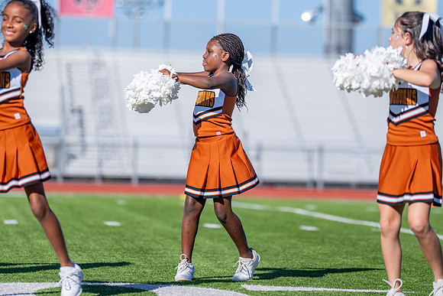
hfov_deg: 10.3
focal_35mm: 199
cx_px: 222
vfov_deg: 6.9
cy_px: 126
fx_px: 2446
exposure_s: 1/2500
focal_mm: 152
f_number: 2.8
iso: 100
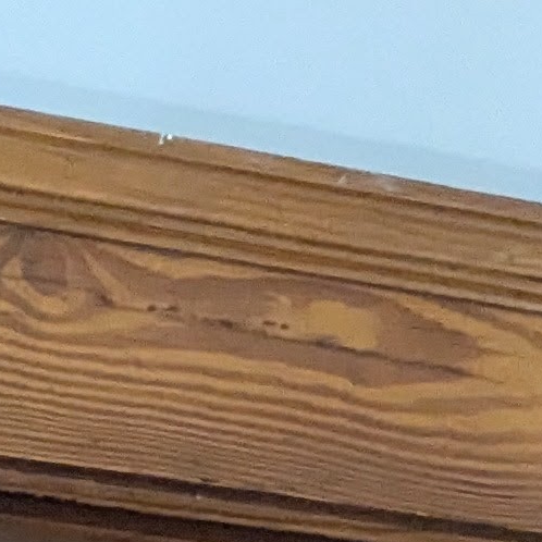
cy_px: 2168
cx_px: -619
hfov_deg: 9.3
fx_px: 3082
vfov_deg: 7.3
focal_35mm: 174
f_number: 1.85
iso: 1471
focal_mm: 6.81
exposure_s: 1/112
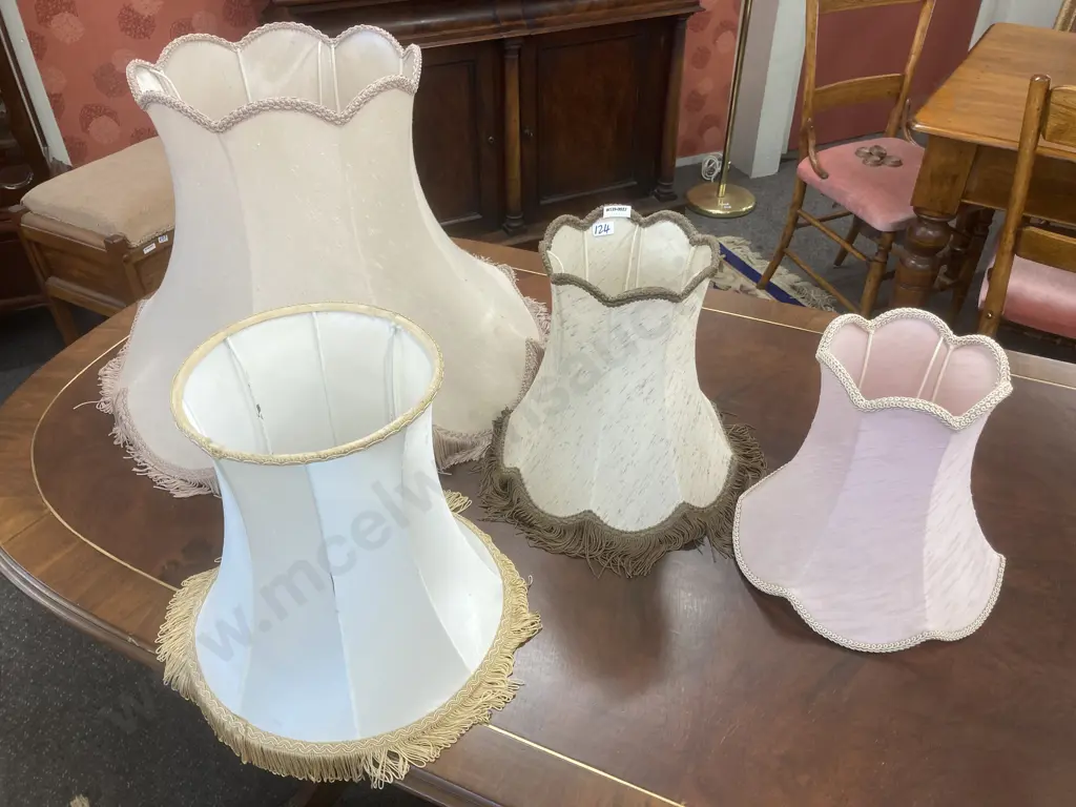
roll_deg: +1.1
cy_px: 404
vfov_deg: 49.7
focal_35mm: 28
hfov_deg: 63.4
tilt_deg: -36.2
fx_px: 870
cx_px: 538
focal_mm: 3.99
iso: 50
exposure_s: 1/50
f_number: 1.8
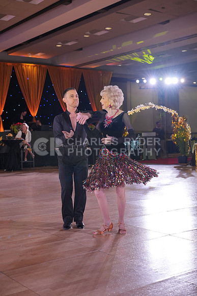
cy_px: 148
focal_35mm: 50
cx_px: 98
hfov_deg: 27.0
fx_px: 410
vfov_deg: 39.6
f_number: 4
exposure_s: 1/400
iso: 1250
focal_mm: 50
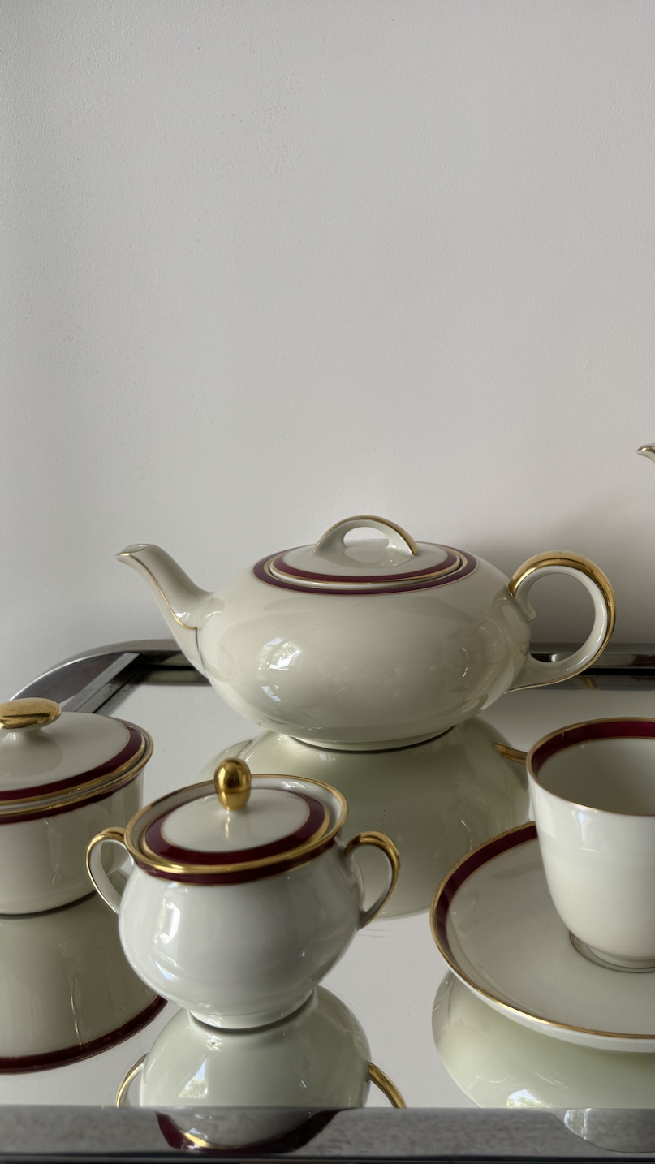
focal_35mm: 35
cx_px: 591
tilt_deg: -14.6
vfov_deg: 56.6
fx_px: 1080
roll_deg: -0.4
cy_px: 582
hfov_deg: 32.1
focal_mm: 6.76
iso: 50
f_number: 1.78
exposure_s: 1/121
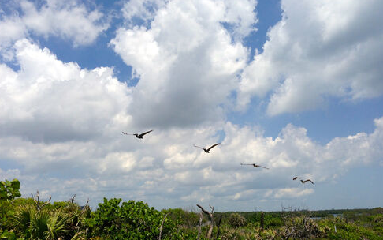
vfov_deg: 35.3
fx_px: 376
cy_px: 114
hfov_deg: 54.0
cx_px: 192
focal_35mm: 36
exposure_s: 1/3876
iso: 50
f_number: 2.4
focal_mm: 4.13
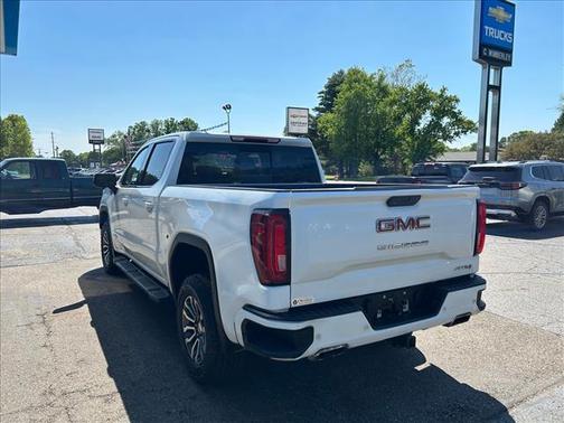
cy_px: 212
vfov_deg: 53.1
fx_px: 424
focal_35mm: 26
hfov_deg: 67.3
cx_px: 282
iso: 50
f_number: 1.5
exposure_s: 1/3257
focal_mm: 5.7
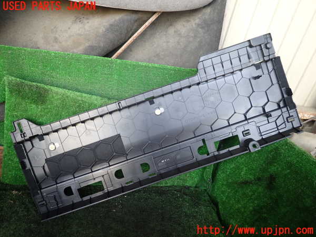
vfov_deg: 54.9
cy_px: 118
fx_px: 228
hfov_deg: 69.4
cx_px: 158
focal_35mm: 25
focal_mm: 4.5
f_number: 2
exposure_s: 1/60
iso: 125
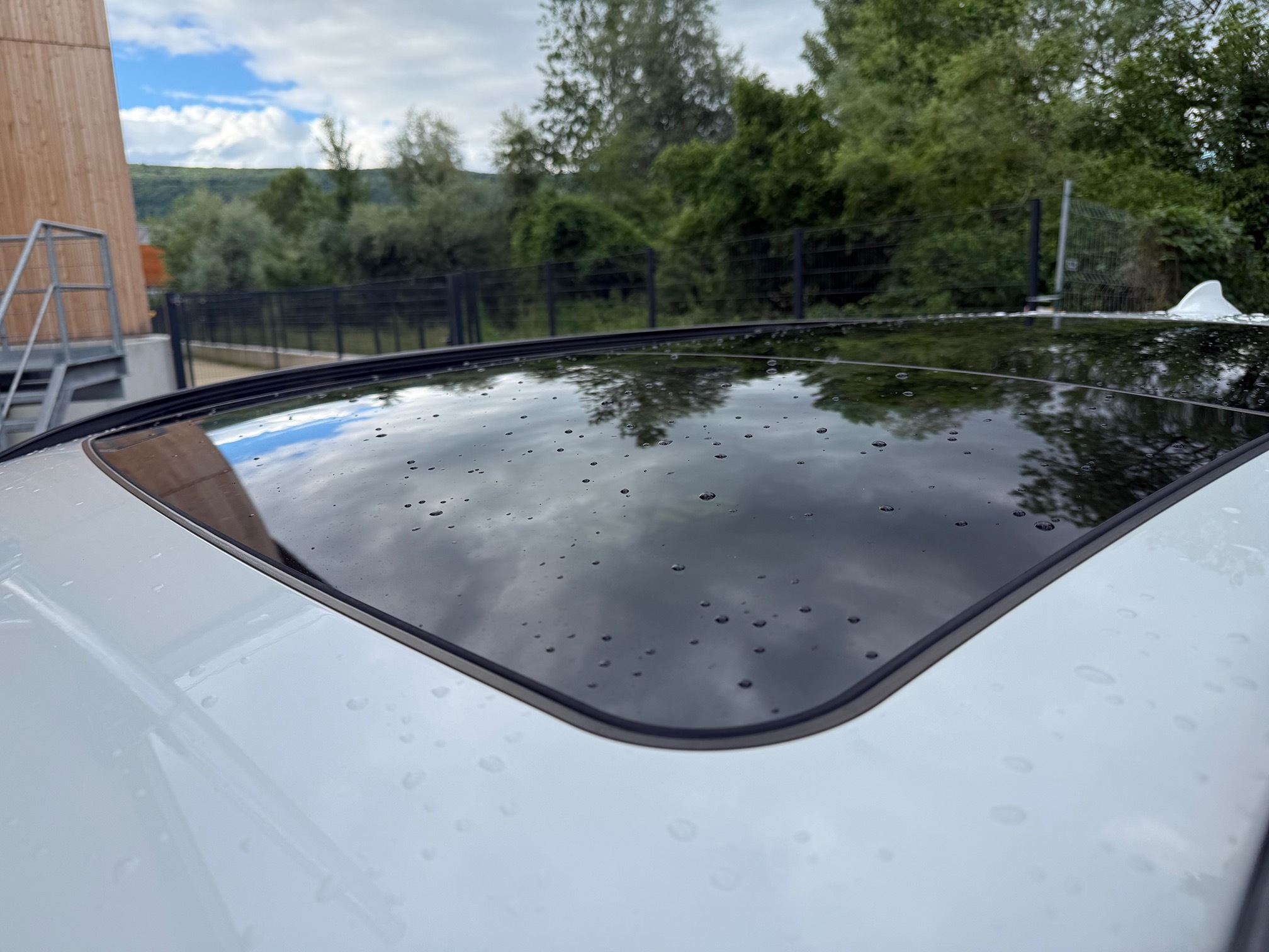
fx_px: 880
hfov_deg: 71.6
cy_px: 476
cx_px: 634
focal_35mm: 24
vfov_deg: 56.8
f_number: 1.78
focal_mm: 6.76
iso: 80
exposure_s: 1/1585
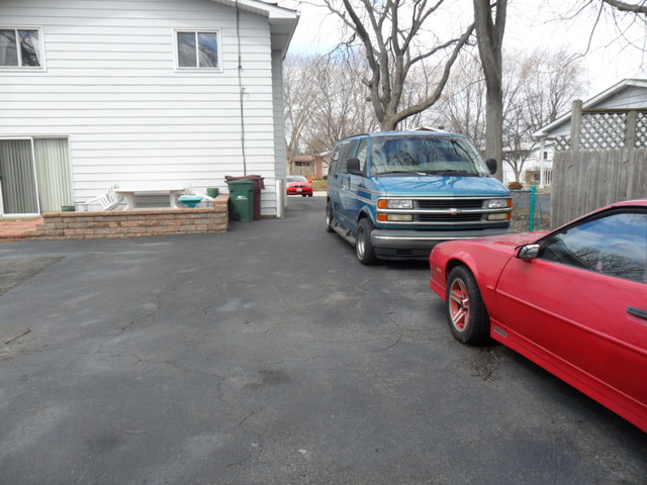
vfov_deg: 51.4
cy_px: 242
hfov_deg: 65.3
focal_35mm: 27
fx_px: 505
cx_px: 324
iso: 100
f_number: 3.5
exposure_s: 1/350
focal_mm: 4.9
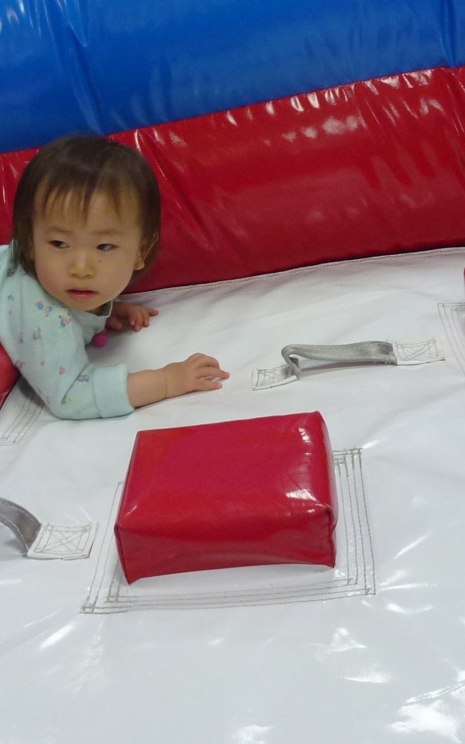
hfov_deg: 25.2
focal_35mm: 51
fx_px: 1034
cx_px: 161
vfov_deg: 39.3
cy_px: 281
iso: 200
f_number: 3.3
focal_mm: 4.3
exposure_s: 1/60
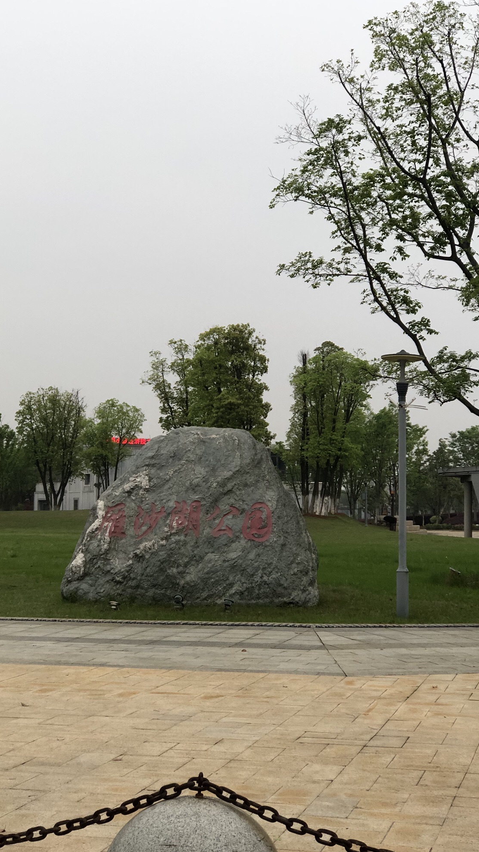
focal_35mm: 63
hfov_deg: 19.1
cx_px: 240
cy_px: 429
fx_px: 1422
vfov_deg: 33.3
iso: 100
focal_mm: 6.6
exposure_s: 1/120
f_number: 2.8
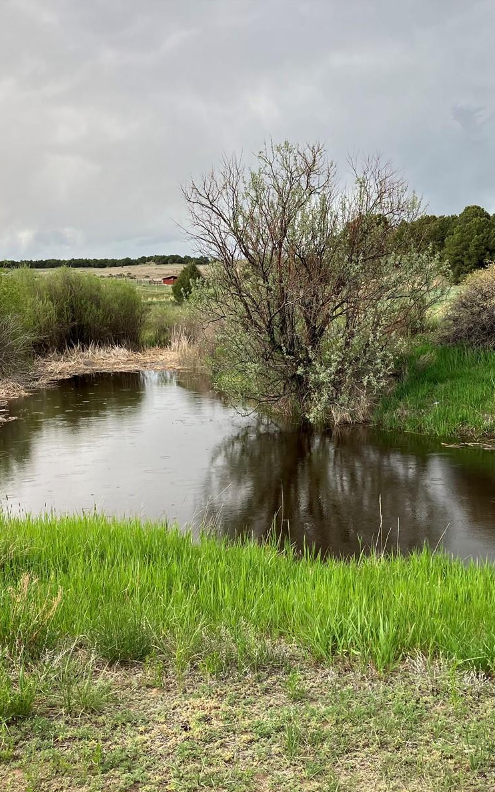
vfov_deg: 49.3
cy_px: 398
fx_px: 863
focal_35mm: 40
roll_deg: +1.6
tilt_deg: -6.2
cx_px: 292
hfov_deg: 31.9
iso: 32
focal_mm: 3.99
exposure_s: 1/376
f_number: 1.8
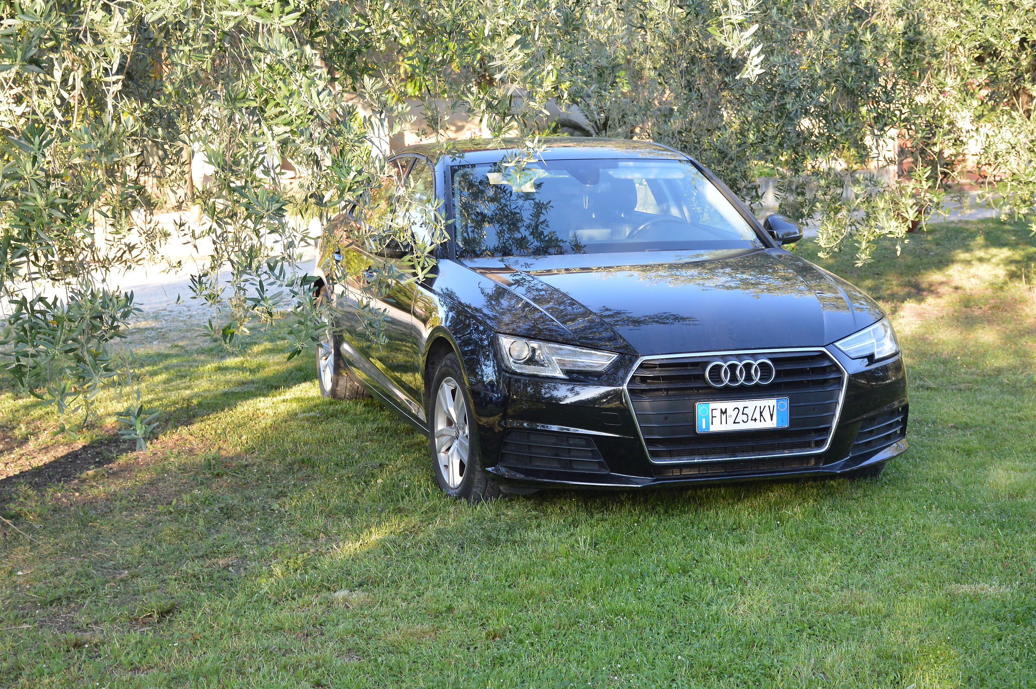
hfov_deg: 29.9
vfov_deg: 20.1
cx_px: 518
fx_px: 1941
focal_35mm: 68
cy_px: 344
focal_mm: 45
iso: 400
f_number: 7.1
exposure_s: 1/160
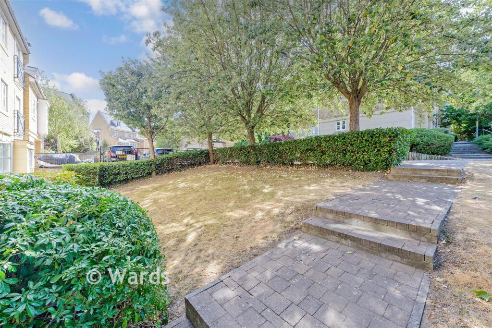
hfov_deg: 104.2
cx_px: 246
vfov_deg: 81.2
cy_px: 164
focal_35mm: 14
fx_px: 191
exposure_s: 1/50
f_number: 8
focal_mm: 14
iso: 180
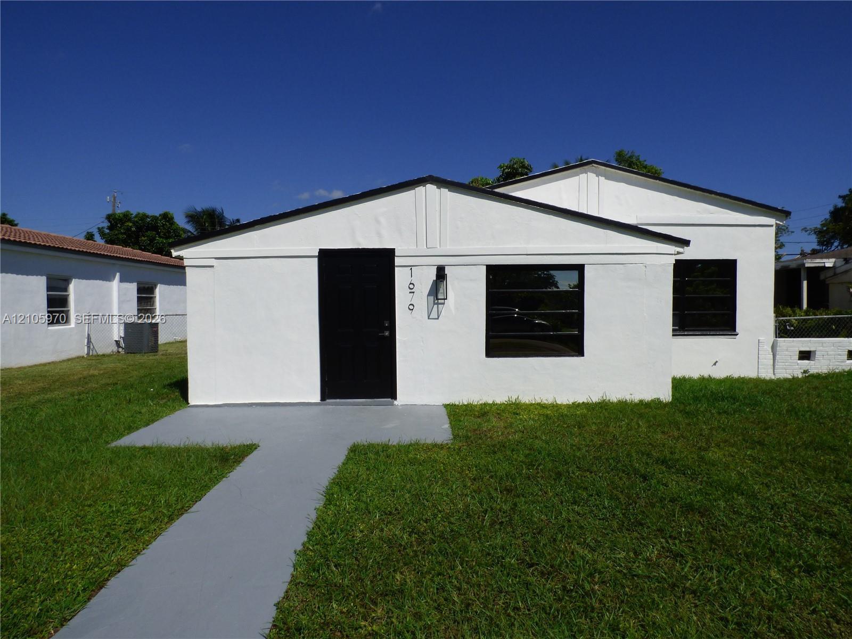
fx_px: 492
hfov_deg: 81.7
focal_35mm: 20
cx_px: 426
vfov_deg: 66.0
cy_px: 320
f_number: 4.5
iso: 100
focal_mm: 3.58
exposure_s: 1/2000
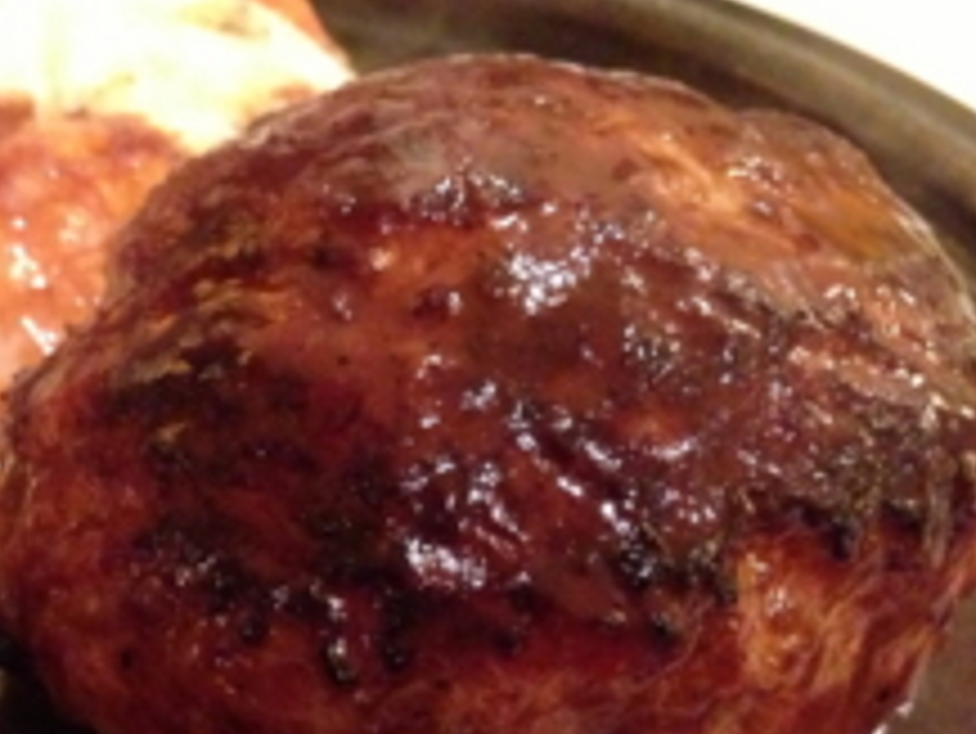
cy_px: 552
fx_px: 2144
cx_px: 108
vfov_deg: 19.3
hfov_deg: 24.9
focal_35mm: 76
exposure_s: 1/15
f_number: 2.4
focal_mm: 4.13
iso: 800
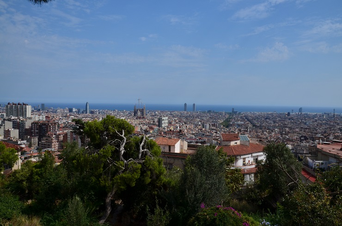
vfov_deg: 41.5
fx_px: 299
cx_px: 171
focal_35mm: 32
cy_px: 113
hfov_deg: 59.6
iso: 200
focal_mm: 21
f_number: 11
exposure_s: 1/400
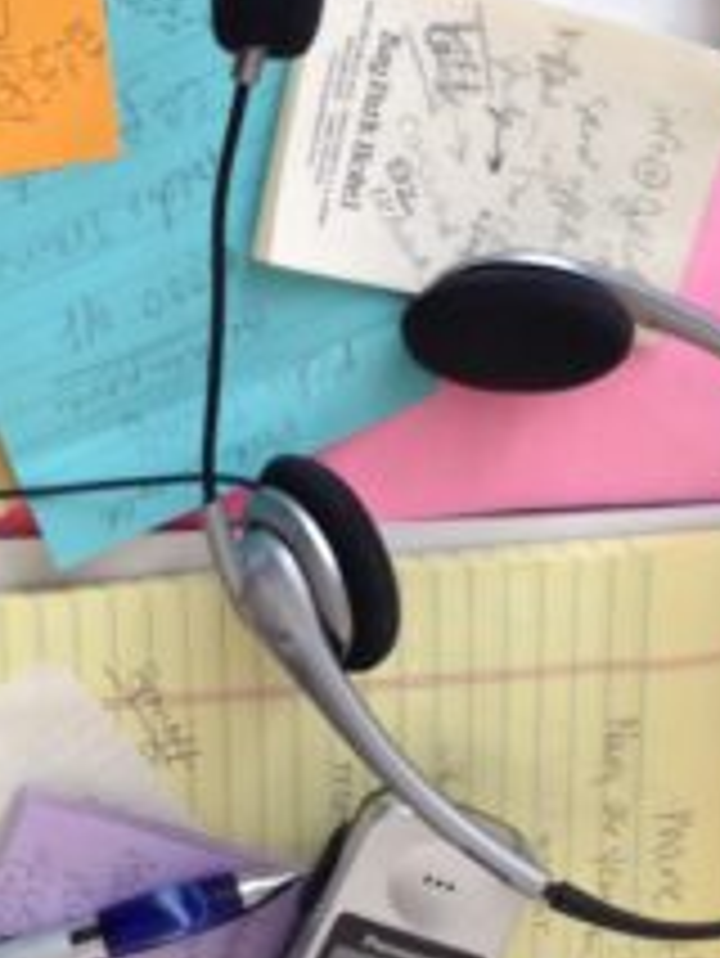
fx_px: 2272
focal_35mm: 82
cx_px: 259
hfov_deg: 18.0
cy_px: 657
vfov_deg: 23.7
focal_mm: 4.28
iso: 50
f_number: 2.4
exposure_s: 1/60
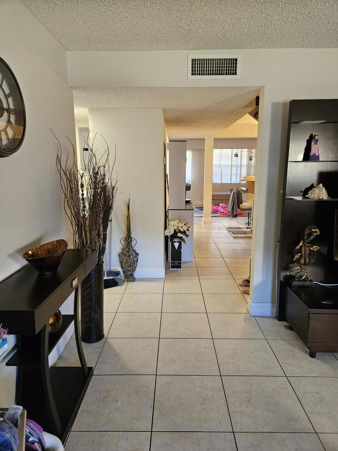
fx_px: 299
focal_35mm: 23
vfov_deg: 73.9
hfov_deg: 58.9
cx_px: 169
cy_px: 226
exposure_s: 1/120
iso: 800
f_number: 1.8
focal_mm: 5.4
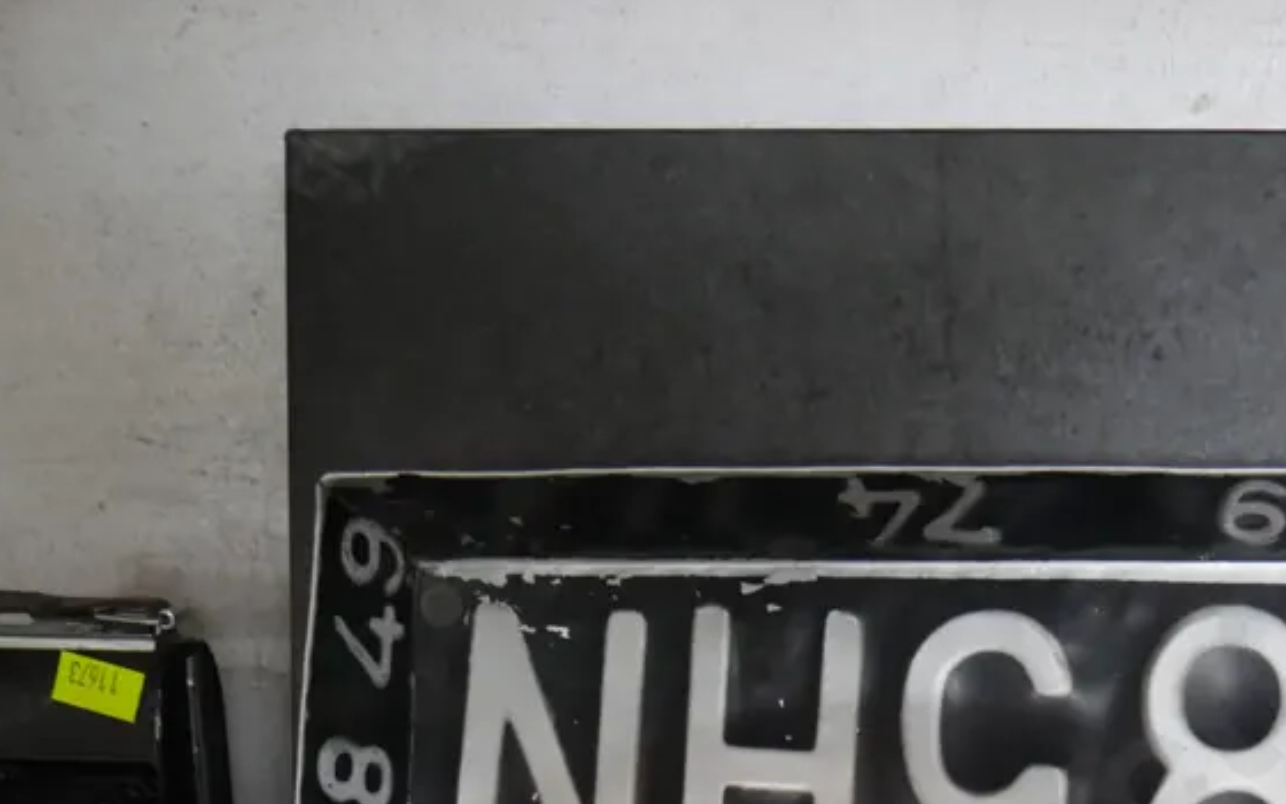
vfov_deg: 20.2
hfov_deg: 31.9
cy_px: 846
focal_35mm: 62
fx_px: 2173
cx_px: 1077
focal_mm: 16
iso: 1000
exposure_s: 1/60
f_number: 3.6
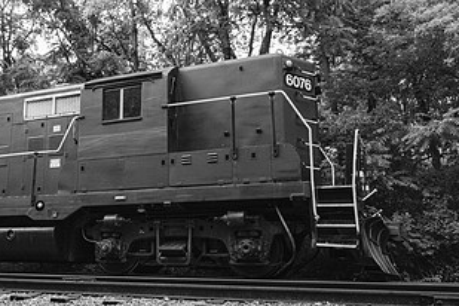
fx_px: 574
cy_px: 157
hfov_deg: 41.6
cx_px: 89
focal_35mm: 45
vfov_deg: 29.9
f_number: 8
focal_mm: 24
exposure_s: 1/320
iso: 1600
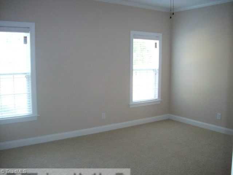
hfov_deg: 50.1
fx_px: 249
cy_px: 88
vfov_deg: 38.7
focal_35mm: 37
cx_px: 116
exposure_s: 1/45
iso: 160
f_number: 2.8
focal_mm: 6.2
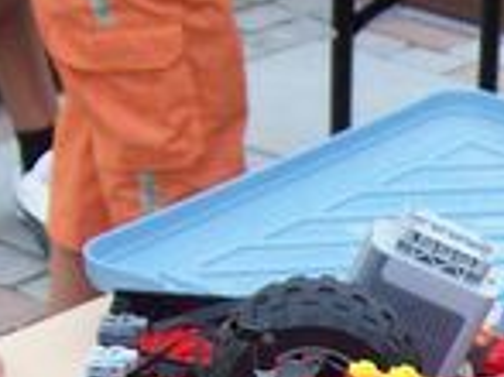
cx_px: 703
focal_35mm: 157
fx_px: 2284
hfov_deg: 12.1
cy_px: 566
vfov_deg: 9.2
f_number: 2.7
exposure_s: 1/104
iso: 80
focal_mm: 6
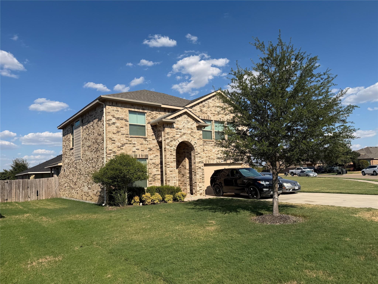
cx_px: 189
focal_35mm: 24
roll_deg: +1.7
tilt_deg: +5.2
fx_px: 262
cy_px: 142
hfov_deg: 71.6
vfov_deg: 56.8
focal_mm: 6.76
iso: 80
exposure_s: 1/6173
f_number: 1.78
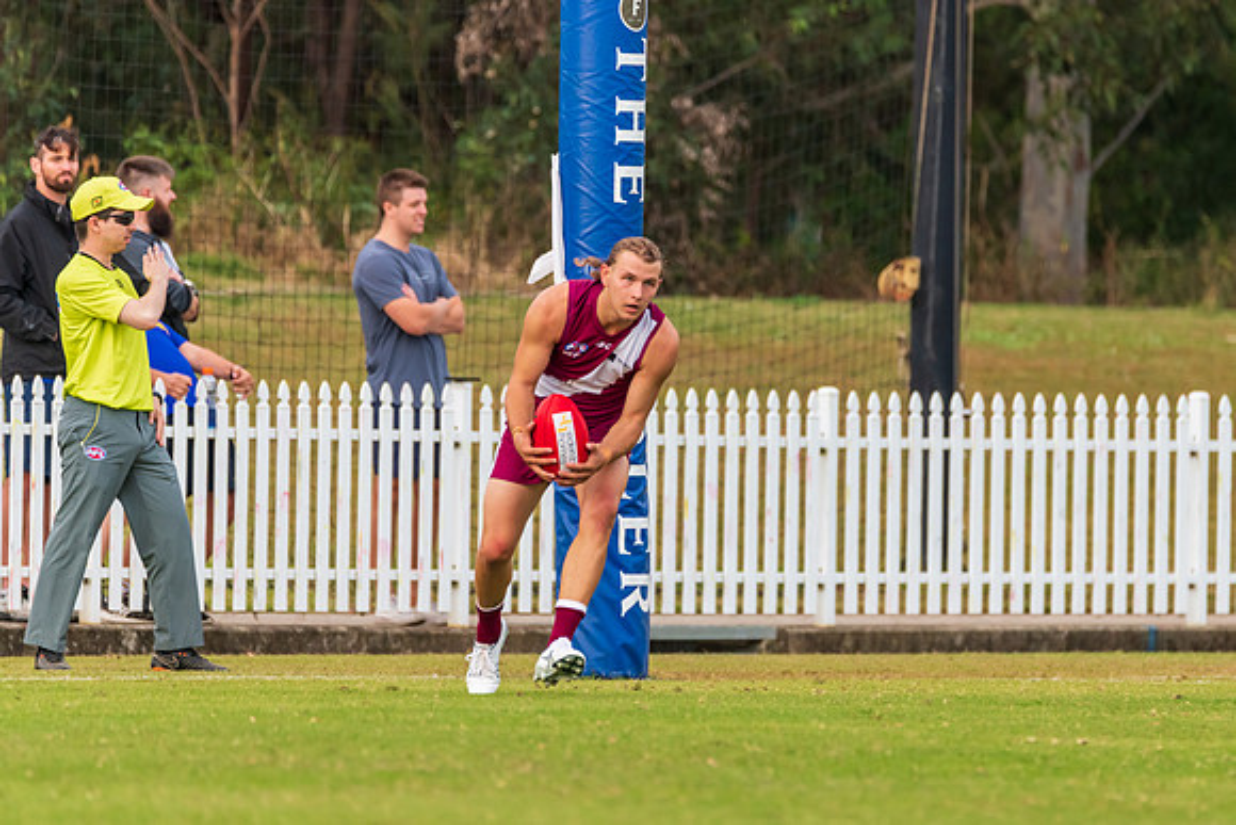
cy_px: 408
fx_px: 19399
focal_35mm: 565
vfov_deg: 2.4
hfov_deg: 3.6
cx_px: 754
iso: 800
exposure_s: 1/1250
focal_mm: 460
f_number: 6.3
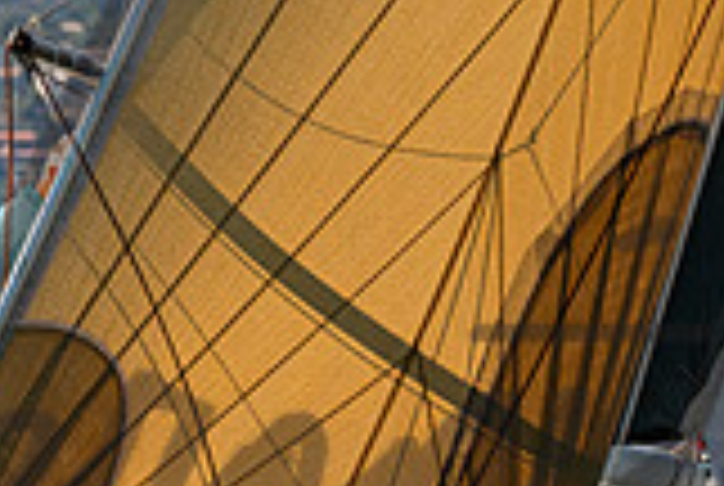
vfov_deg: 1.2
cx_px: 442
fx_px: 22526
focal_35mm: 1118
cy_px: 263
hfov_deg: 1.8
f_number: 8
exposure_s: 1/2500
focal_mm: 240
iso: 500
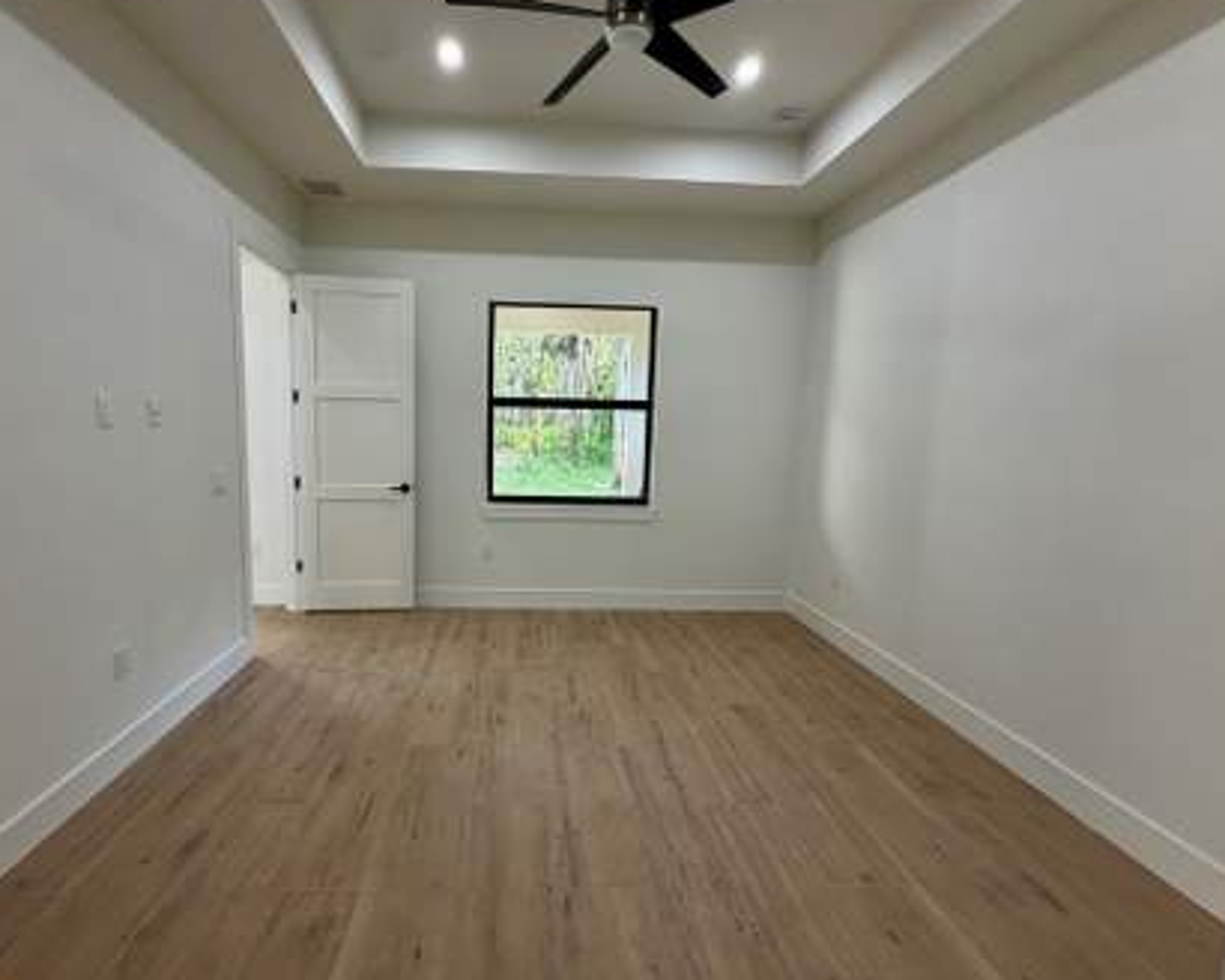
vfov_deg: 80.4
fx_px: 580
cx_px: 544
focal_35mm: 16
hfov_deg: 92.7
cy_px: 493
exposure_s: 1/120
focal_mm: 2.22
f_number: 2.2
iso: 320
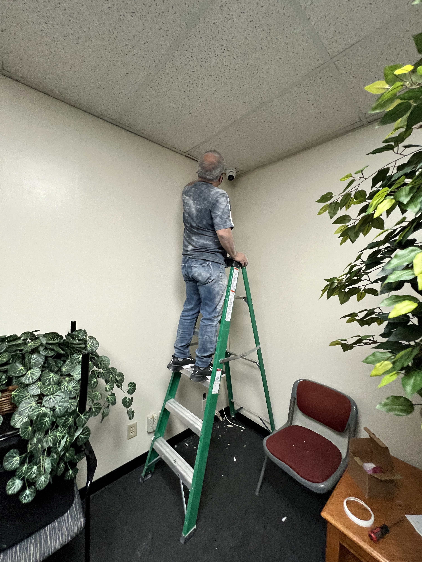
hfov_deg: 89.9
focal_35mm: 13
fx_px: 211
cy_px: 281
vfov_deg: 106.2
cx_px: 211
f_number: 1.8
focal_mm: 1.57
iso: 250
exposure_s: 1/60
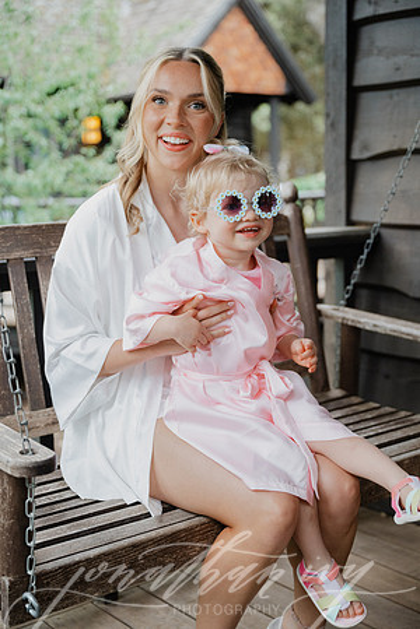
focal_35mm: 53
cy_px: 314
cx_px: 210
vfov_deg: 37.5
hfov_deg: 25.5
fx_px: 927
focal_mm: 53
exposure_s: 1/800
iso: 1250
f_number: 3.2
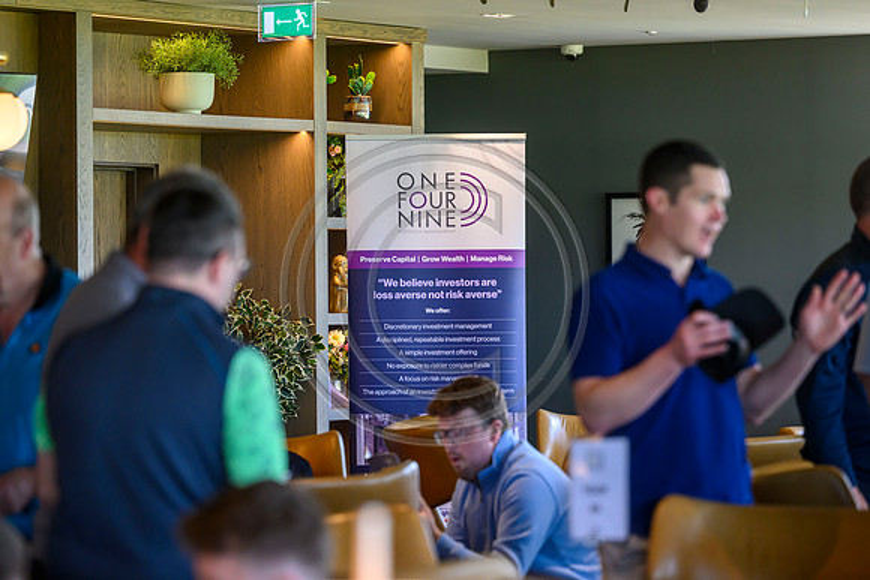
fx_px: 3626
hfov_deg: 13.7
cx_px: 435
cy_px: 290
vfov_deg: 9.2
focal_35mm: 150
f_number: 3.5
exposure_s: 1/500
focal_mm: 150
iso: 2000
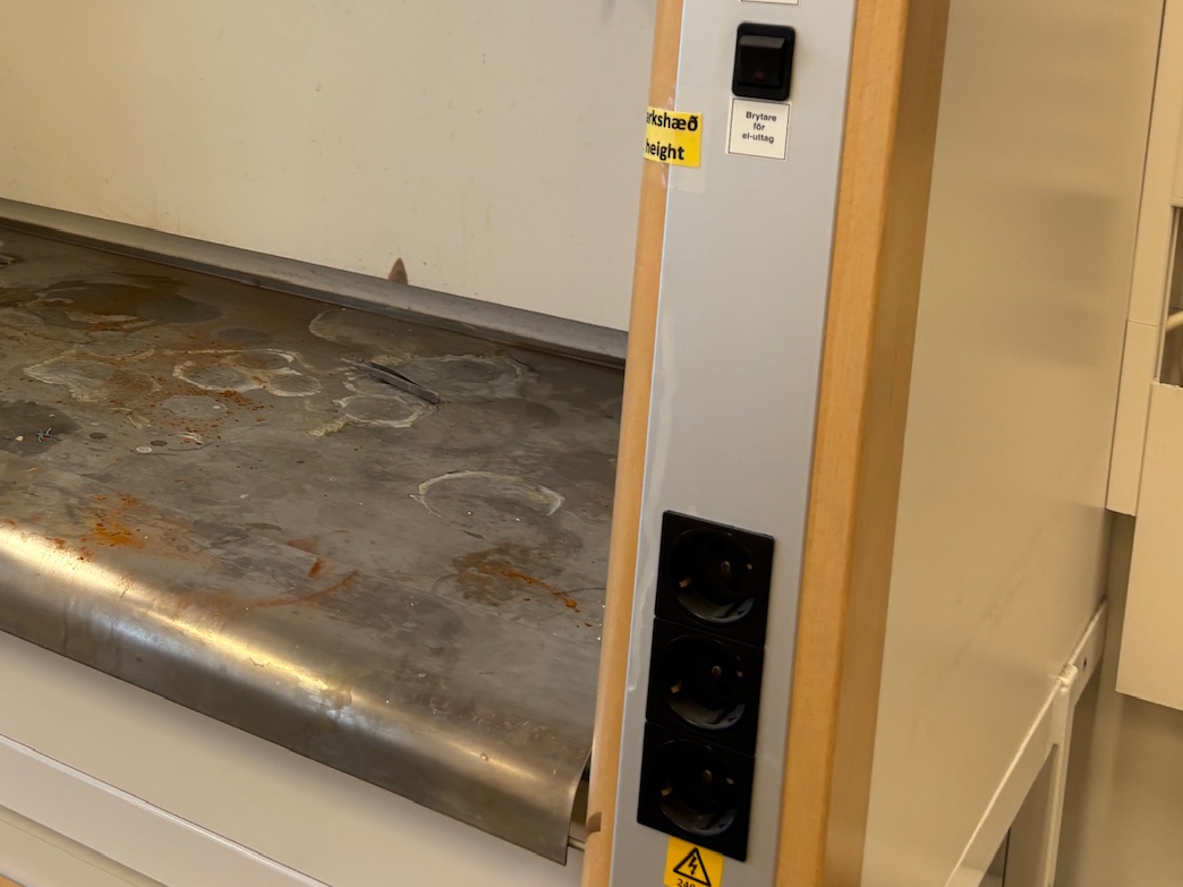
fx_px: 1743
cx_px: 122
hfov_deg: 35.3
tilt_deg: -8.2
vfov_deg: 27.4
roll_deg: -1.5
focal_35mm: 51
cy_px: 65
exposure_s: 1/50
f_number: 1.6
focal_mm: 5.96
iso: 64
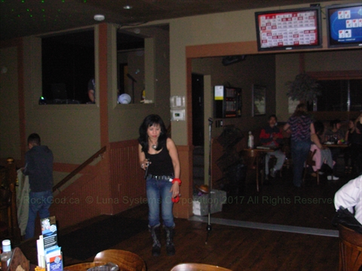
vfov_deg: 37.7
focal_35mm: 38
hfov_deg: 49.0
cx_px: 181
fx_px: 397
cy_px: 136
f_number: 2.9
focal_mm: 6.3
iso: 200
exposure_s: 1/128
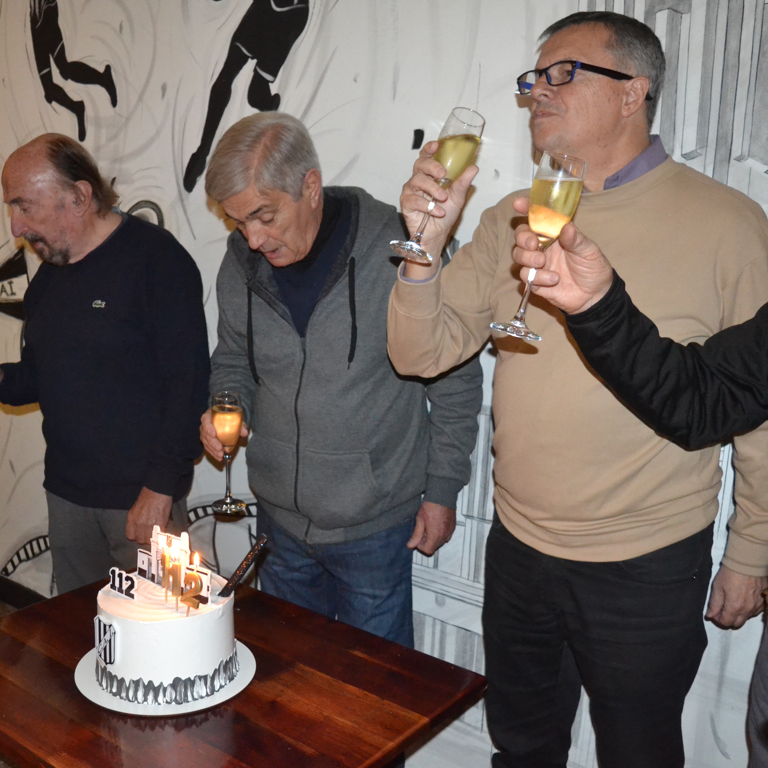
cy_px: 384
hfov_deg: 47.1
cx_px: 330
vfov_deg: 47.2
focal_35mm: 35
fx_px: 879
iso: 3200
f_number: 3.5
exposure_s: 1/60
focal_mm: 18
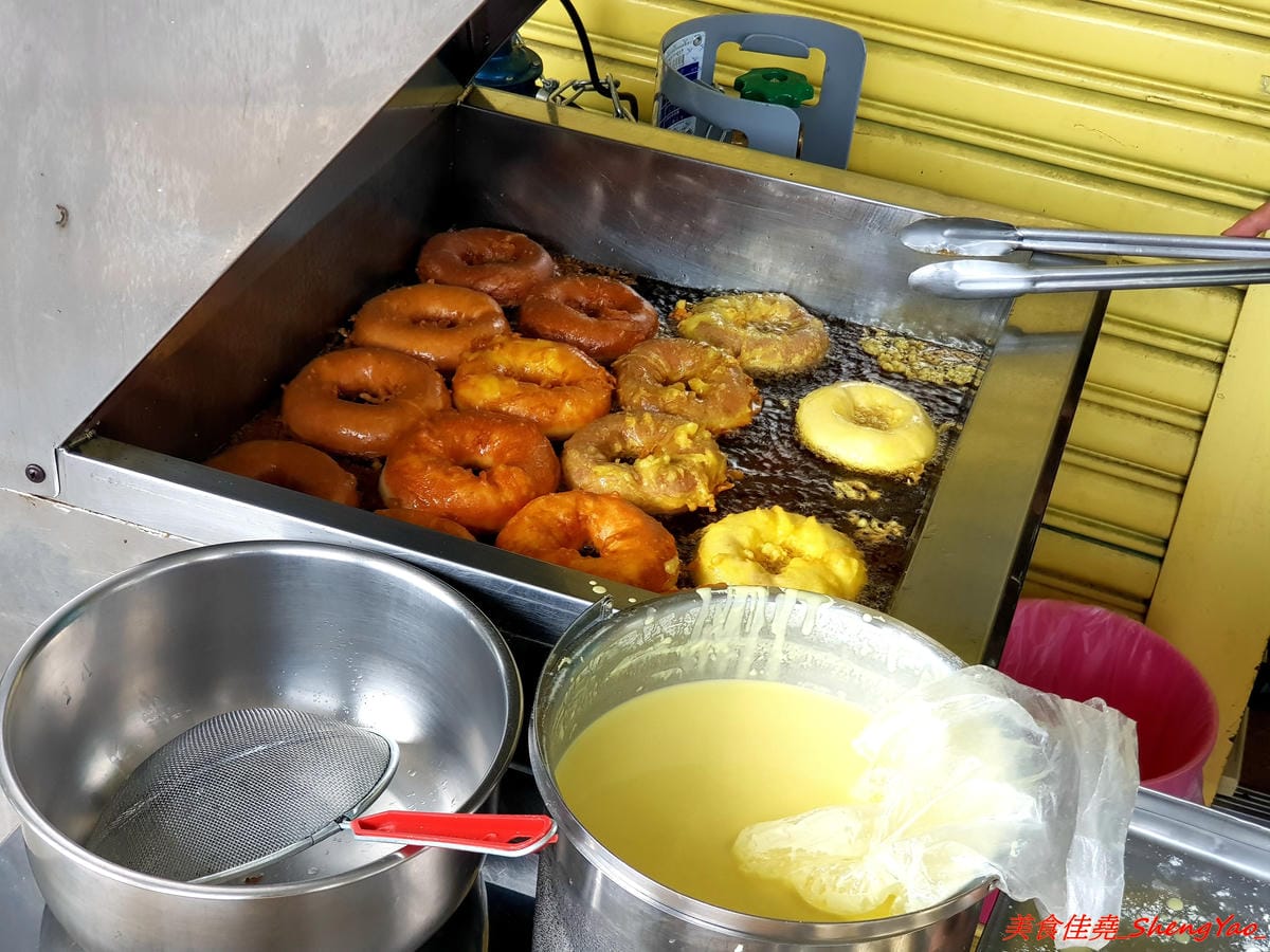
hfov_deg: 36.8
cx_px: 635
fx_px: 1908
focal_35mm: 52
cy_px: 476
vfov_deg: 28.0
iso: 25
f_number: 2.4
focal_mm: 6
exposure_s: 1/48
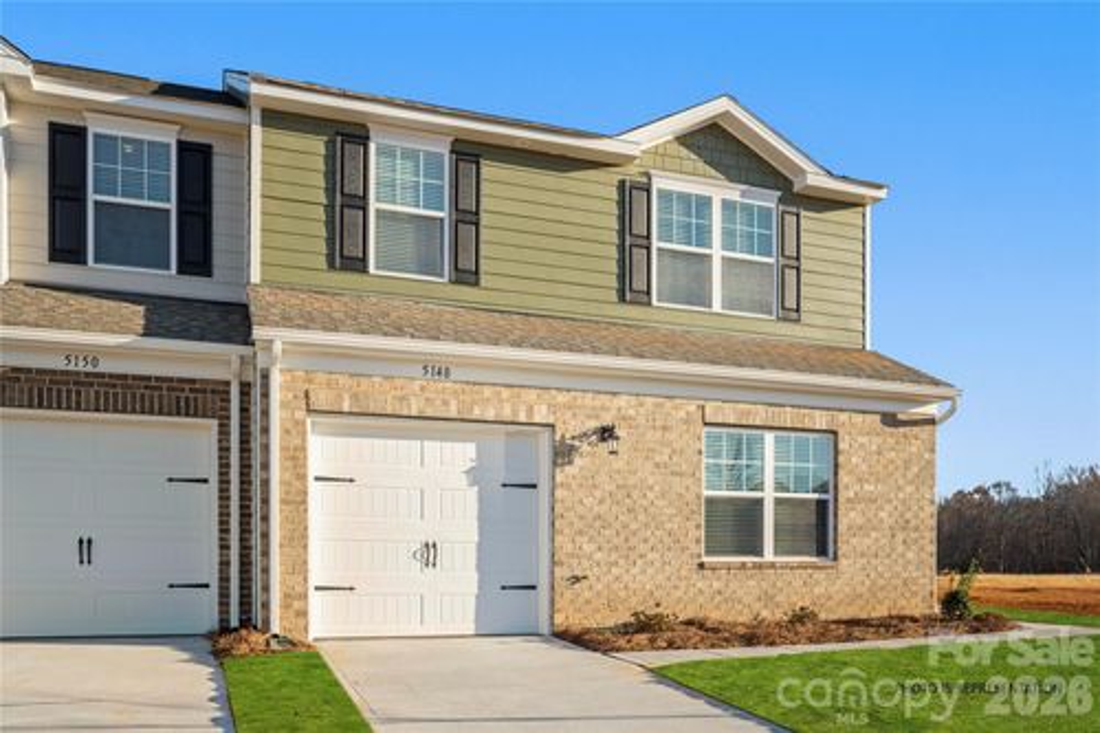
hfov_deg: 63.7
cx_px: 550
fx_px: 886
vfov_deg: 44.9
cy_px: 366
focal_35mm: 29
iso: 200
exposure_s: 1/500
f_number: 6.3
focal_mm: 29
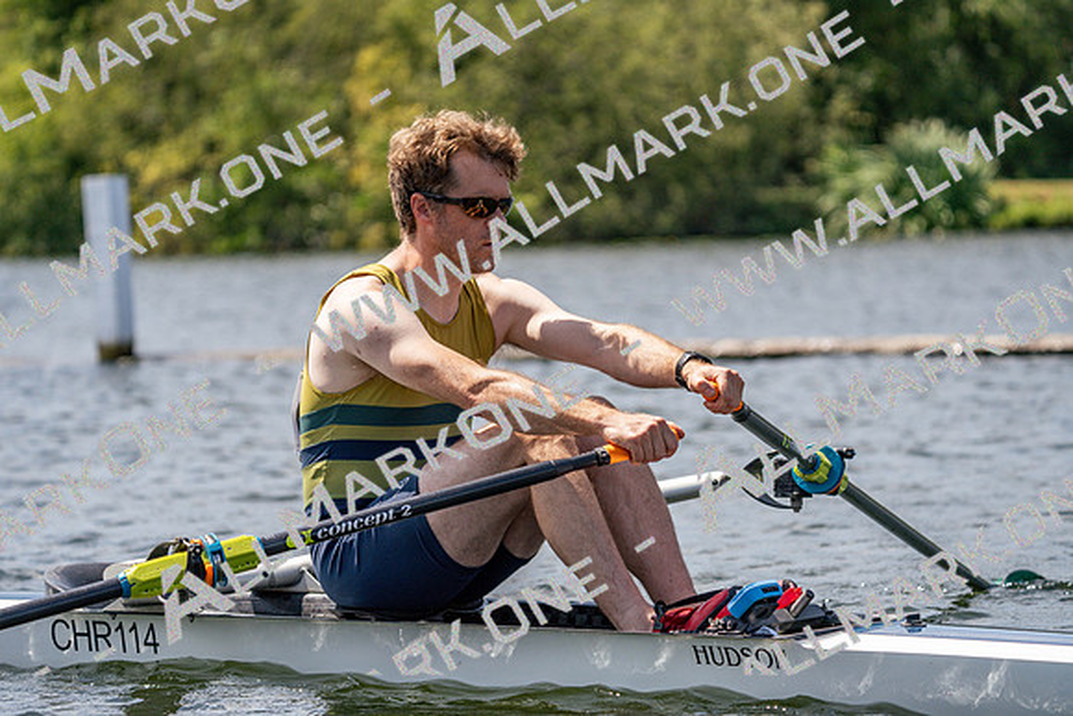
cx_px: 536
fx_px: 5962
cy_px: 358
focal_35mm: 200
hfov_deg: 10.3
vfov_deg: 6.9
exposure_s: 1/2000
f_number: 5.6
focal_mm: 200
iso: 320
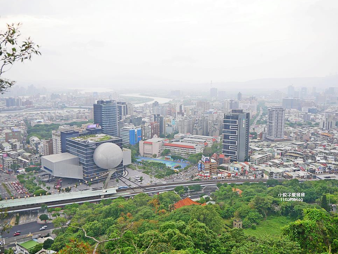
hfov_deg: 61.6
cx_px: 169
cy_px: 127
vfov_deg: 48.2
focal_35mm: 29
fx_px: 283
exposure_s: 1/125
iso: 200
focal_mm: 14
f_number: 3.5
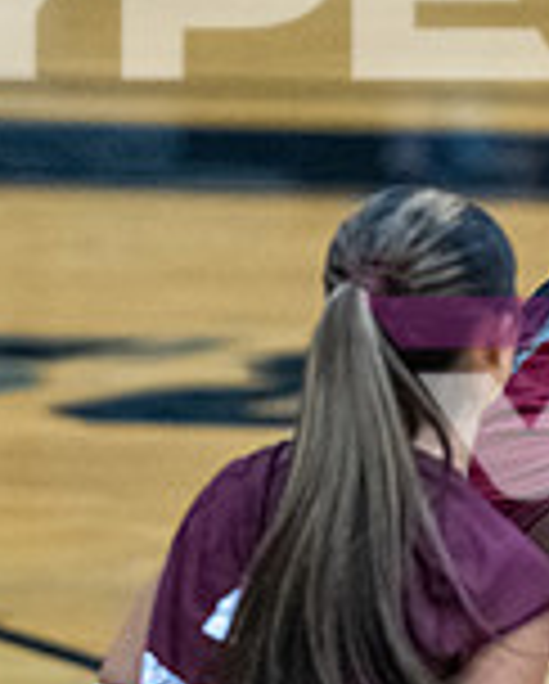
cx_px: 904
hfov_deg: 1.3
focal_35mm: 1177
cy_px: 211
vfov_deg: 1.6
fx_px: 23858
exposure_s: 1/1600
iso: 3200
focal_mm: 200
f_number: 2
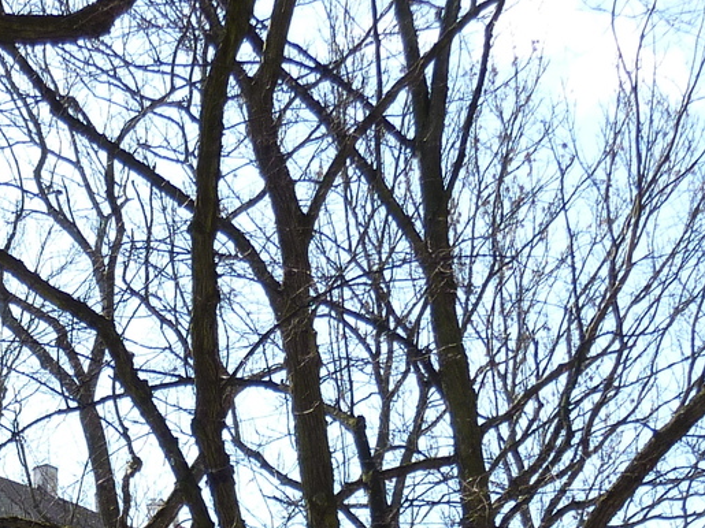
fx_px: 2342
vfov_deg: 12.3
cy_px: 781
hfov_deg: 16.5
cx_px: -108
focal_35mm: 115
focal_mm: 6.1
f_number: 4
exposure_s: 1/250
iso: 80
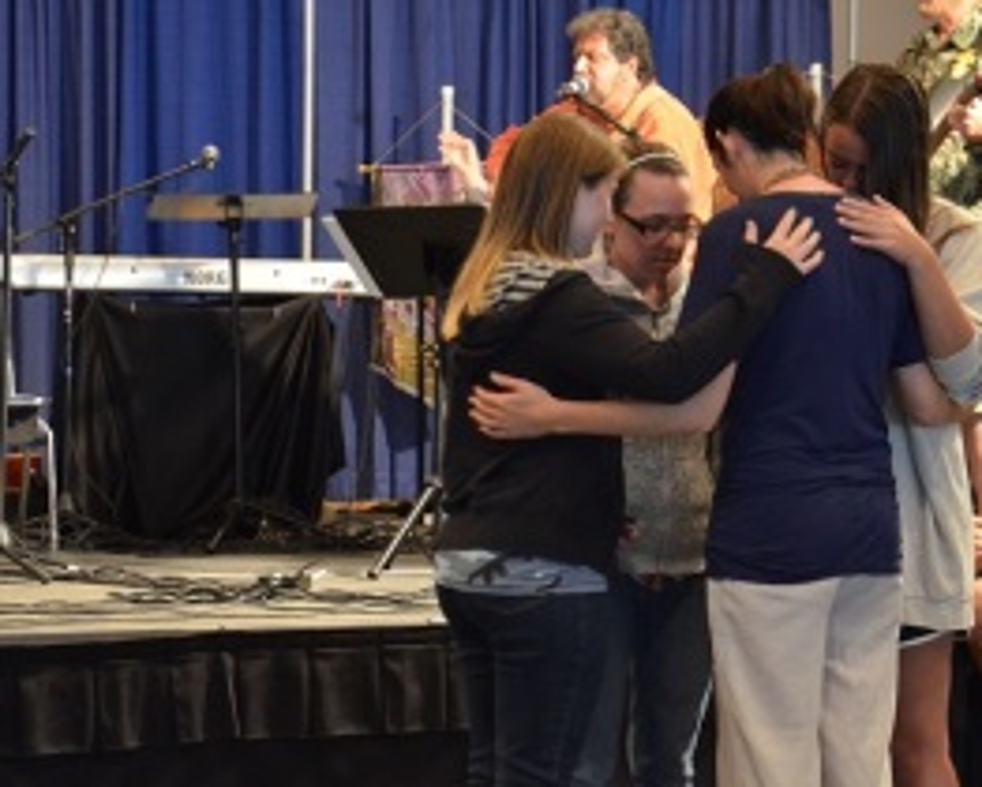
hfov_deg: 12.0
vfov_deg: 9.6
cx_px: 630
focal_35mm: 161
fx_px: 4674
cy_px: 367
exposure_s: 1/20
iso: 2500
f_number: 5.3
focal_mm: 75
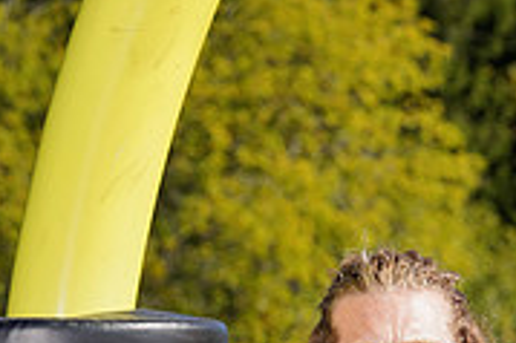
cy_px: 640
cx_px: 395
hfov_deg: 5.7
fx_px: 5198
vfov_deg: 3.7
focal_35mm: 363
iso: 100
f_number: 8
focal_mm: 144
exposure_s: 1/200
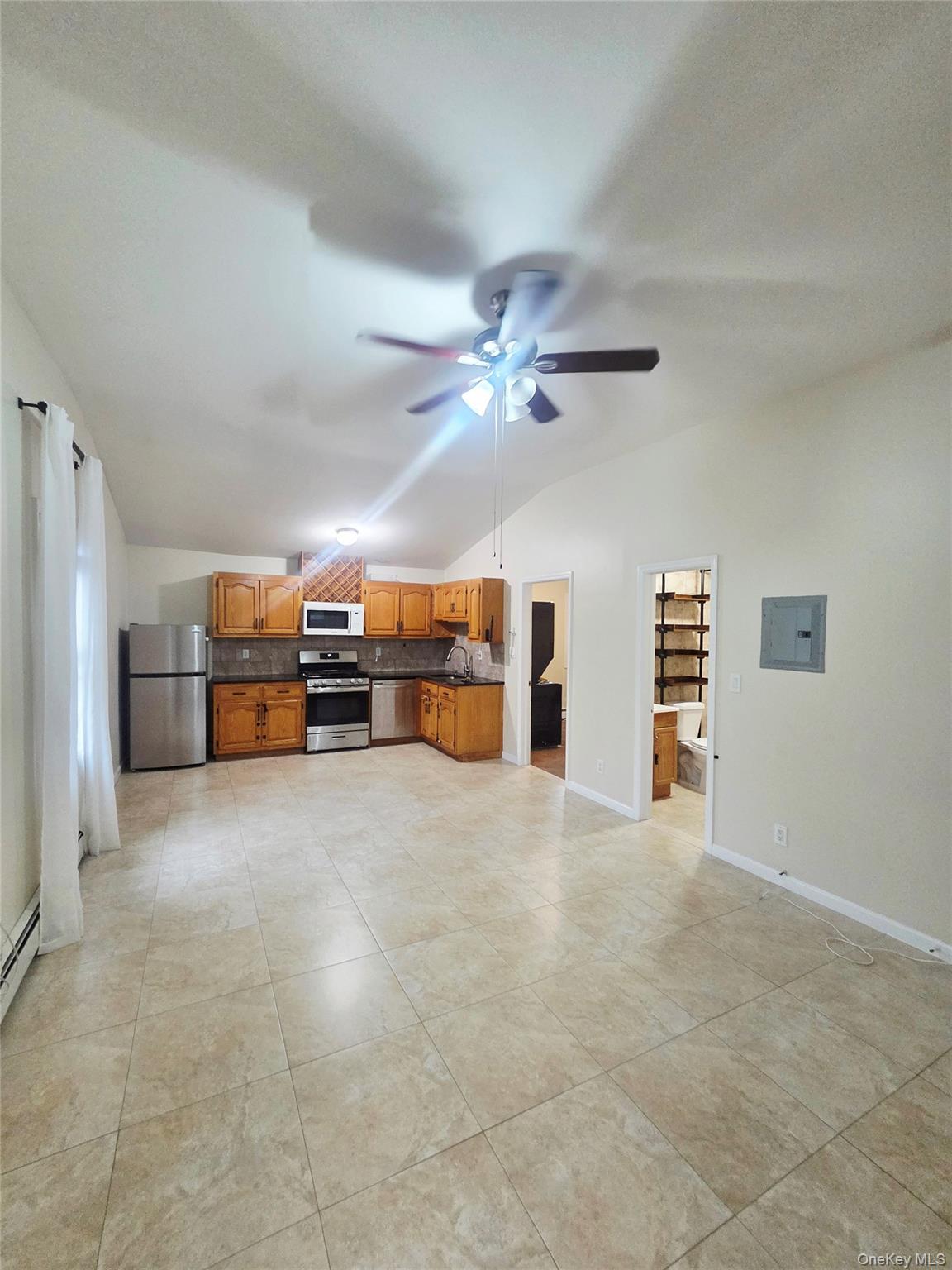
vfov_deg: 106.2
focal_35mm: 13
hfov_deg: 89.9
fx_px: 477
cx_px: 476
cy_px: 635
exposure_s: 1/60.2
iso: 500
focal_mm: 2.2
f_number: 2.2
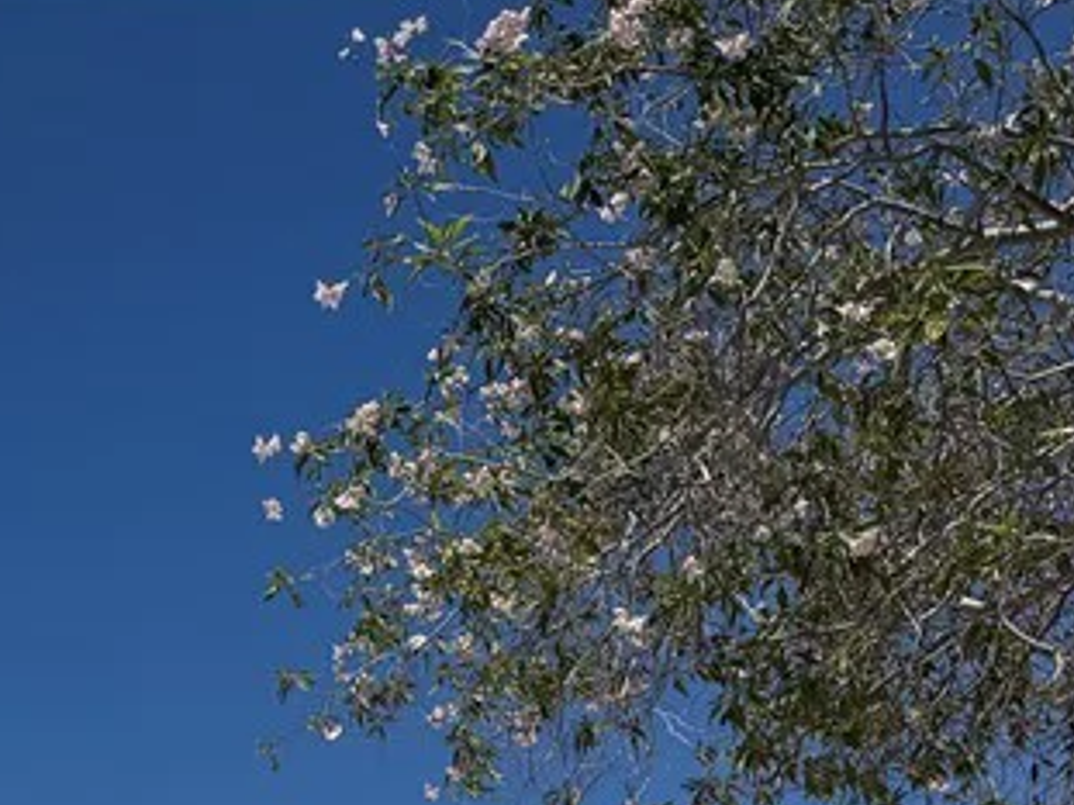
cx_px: -300
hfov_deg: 22.3
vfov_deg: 16.5
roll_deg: +1.4
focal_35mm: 79
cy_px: 1299
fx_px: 2450
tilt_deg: +10.8
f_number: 1.78
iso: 80
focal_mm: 6.76
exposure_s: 1/10417
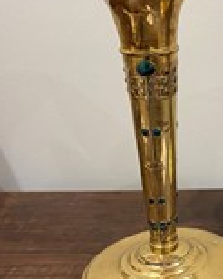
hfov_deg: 21.5
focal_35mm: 66
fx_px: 545
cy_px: 129
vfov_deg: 28.7
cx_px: 267
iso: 160
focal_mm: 5.1
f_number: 1.6
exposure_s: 1/50
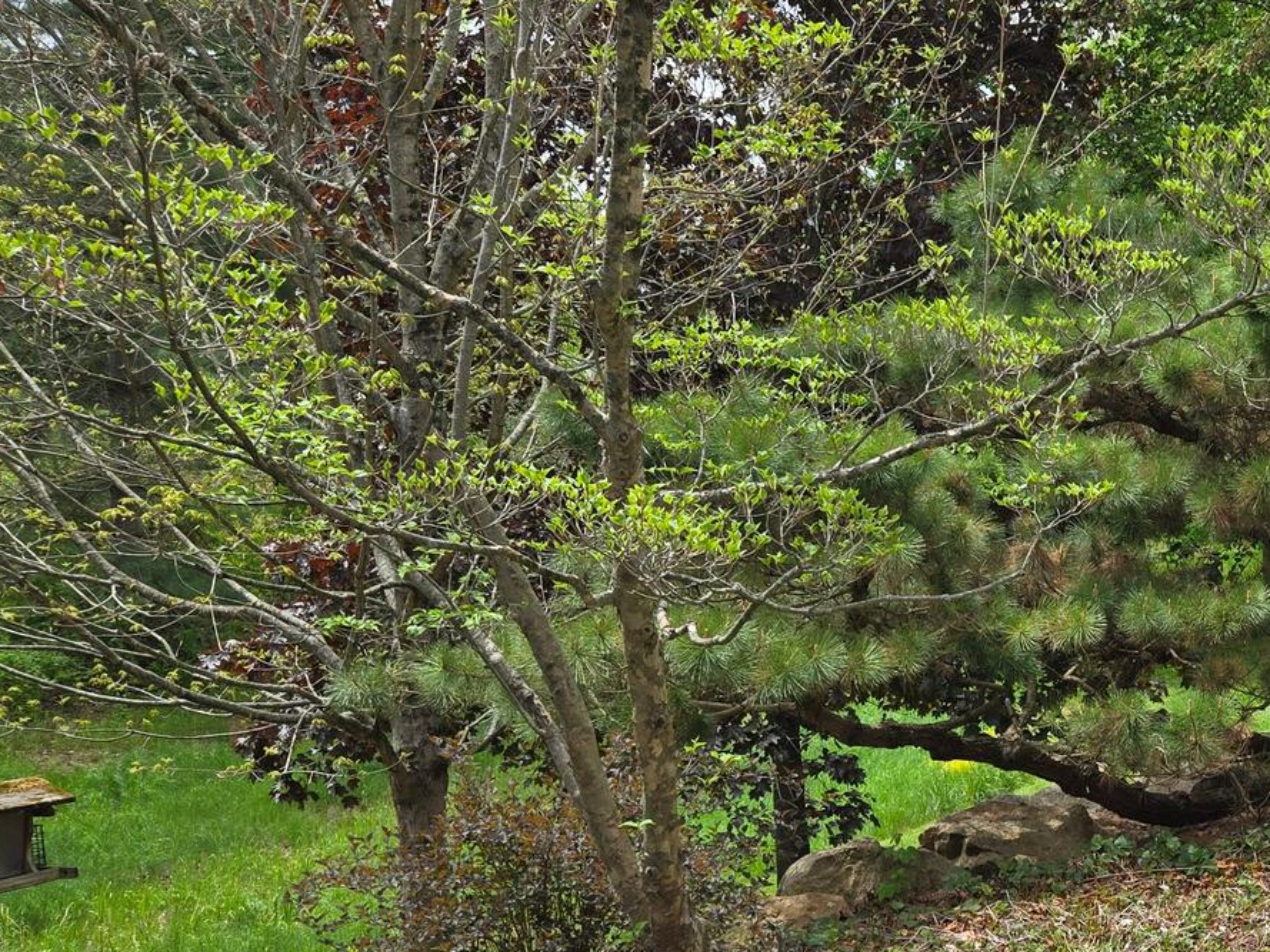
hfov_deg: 33.1
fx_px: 1945
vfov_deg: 27.4
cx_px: 1274
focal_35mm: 53
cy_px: 628
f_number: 1.8
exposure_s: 1/2921
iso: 80
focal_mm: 5.4
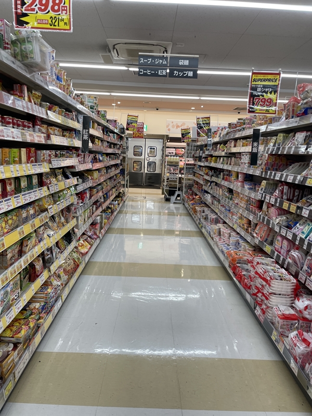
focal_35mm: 26
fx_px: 312
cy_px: 208
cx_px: 156
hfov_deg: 53.1
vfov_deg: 67.3
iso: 40
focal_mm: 4.2
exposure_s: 1/100
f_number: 1.6
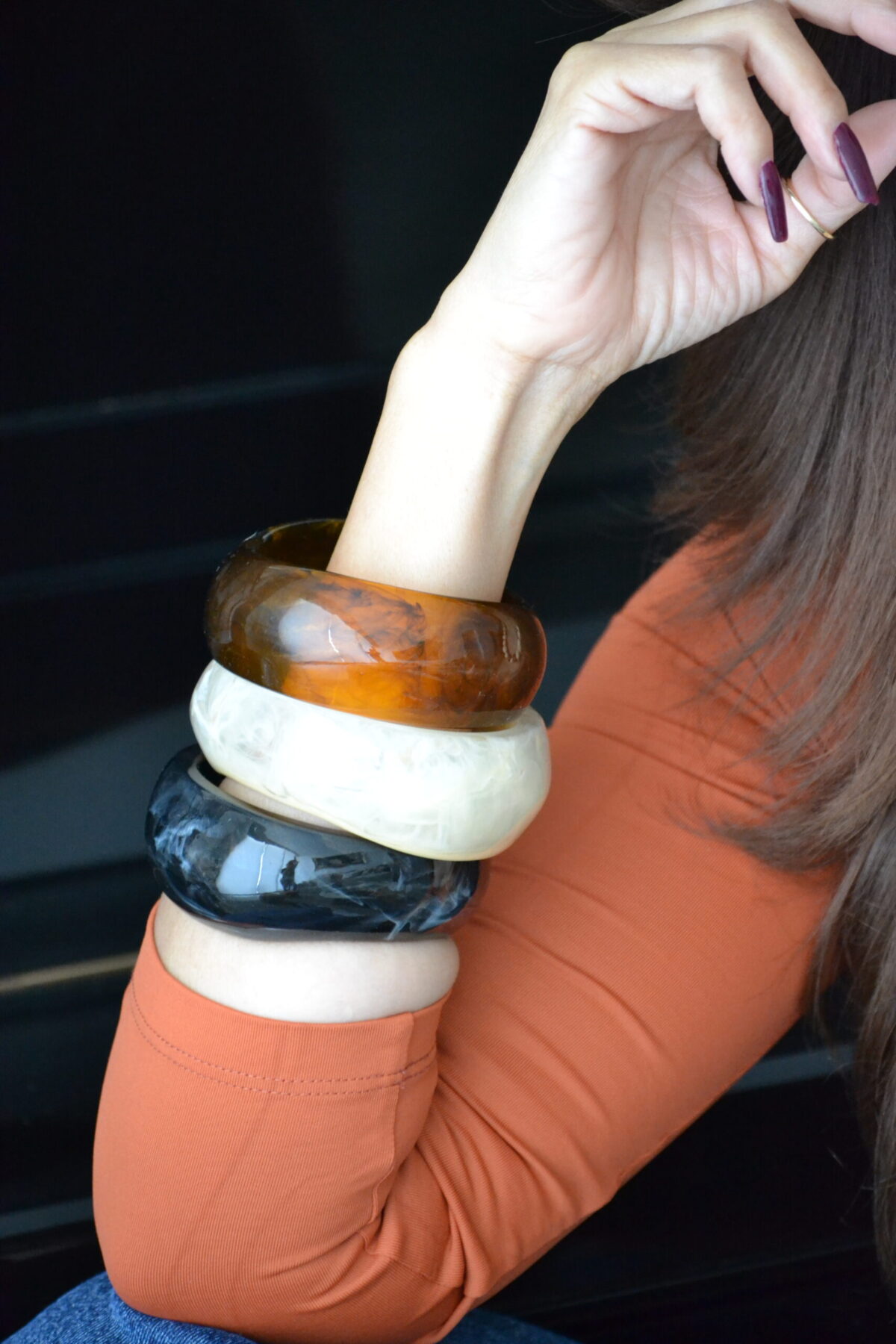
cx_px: 448
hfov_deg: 7.5
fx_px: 6831
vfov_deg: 11.2
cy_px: 672
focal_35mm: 183
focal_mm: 122
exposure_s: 1/100
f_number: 4.8
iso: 3200
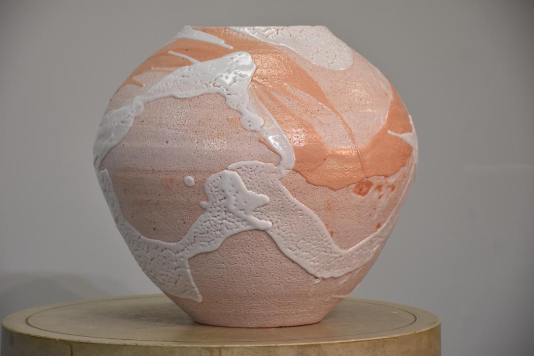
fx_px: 2114
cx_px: 267
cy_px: 178
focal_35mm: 142
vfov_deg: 9.6
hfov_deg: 14.4
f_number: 5.3
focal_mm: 95
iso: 400
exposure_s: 1/50
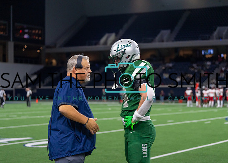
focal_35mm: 73
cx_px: 114
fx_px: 475
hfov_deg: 27.0
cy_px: 82
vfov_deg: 19.4
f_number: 2.8
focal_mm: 70
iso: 1600
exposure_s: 1/1250
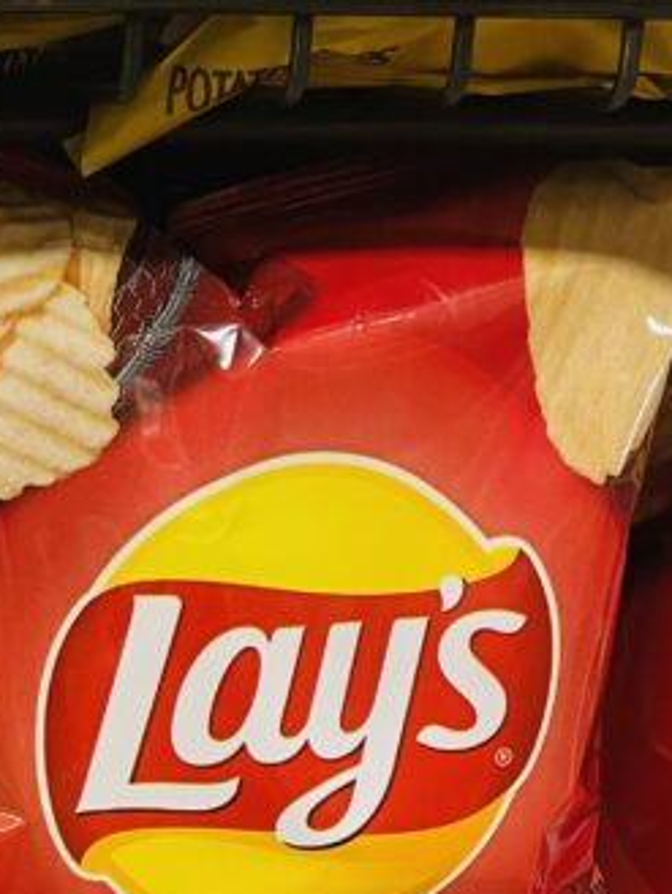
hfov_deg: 16.8
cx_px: -280
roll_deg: +0.0
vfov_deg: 22.9
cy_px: 956
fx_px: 2095
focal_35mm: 81
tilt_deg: -20.5
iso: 125
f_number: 1.6
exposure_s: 1/60
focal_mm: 4.2
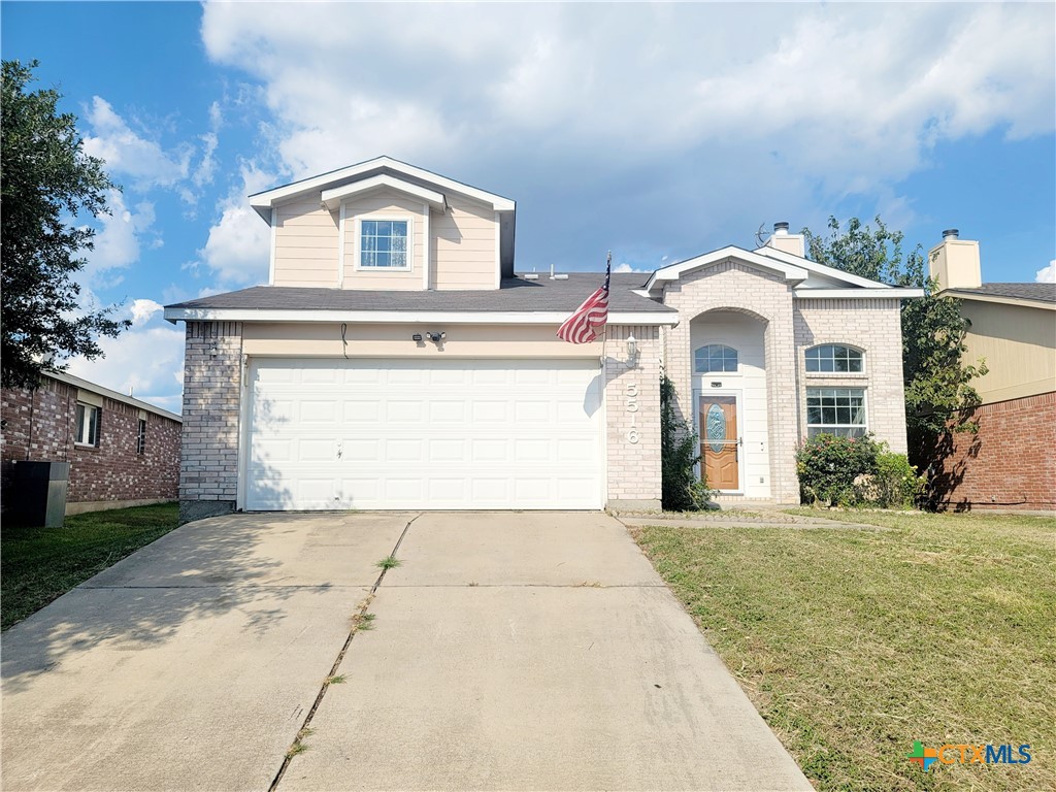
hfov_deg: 69.4
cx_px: 528
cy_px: 396
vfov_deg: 54.9
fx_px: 763
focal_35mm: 25
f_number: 1.8
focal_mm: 7
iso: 20
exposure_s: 1/1667
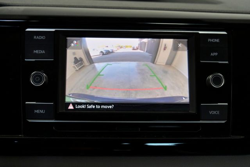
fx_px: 417
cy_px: 84
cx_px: 125
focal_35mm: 60
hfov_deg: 33.4
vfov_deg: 22.6
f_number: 4.5
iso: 2500
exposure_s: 1/800
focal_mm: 60
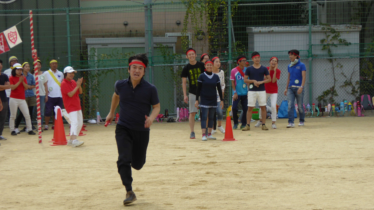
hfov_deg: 14.6
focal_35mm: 147
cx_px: 196
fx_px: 1458
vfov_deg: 8.3
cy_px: 136
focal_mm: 20.6
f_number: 5.1
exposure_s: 1/400
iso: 100
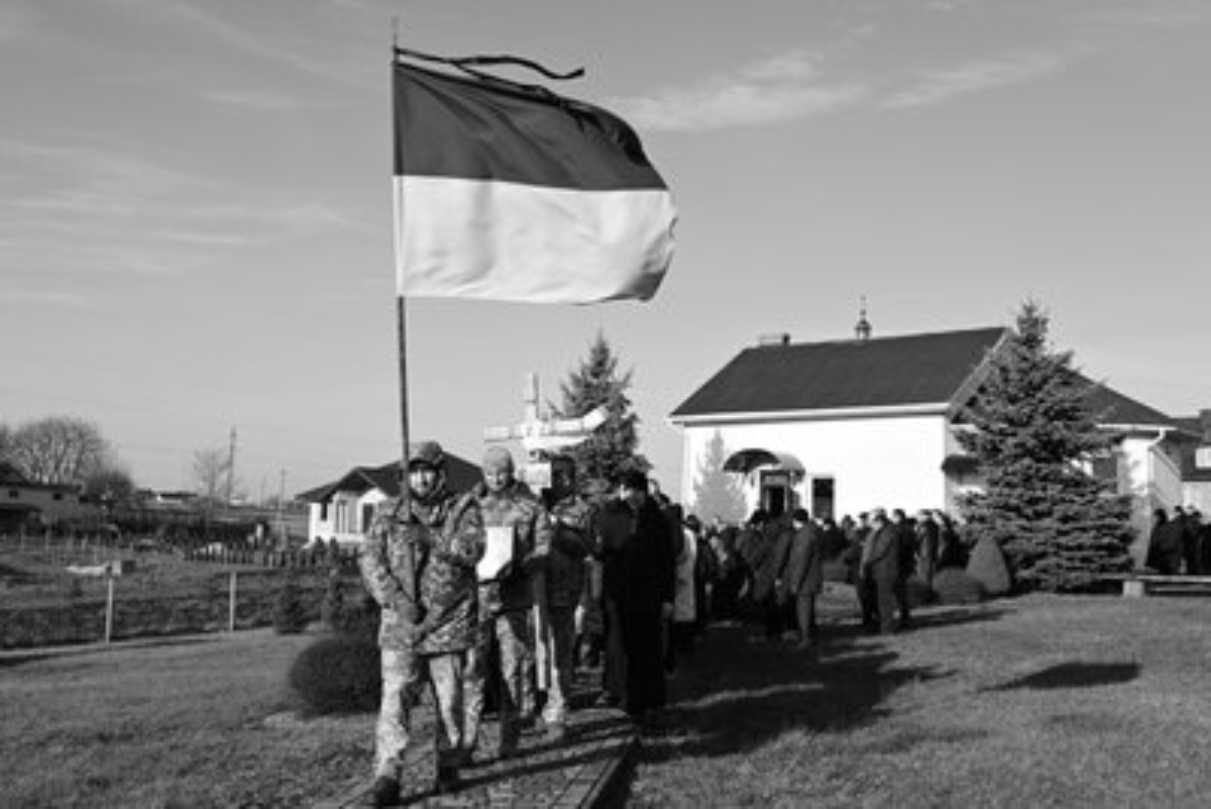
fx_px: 1178
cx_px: 606
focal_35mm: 35
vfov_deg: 37.9
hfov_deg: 54.4
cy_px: 404
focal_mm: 35
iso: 400
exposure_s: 1/800
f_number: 8
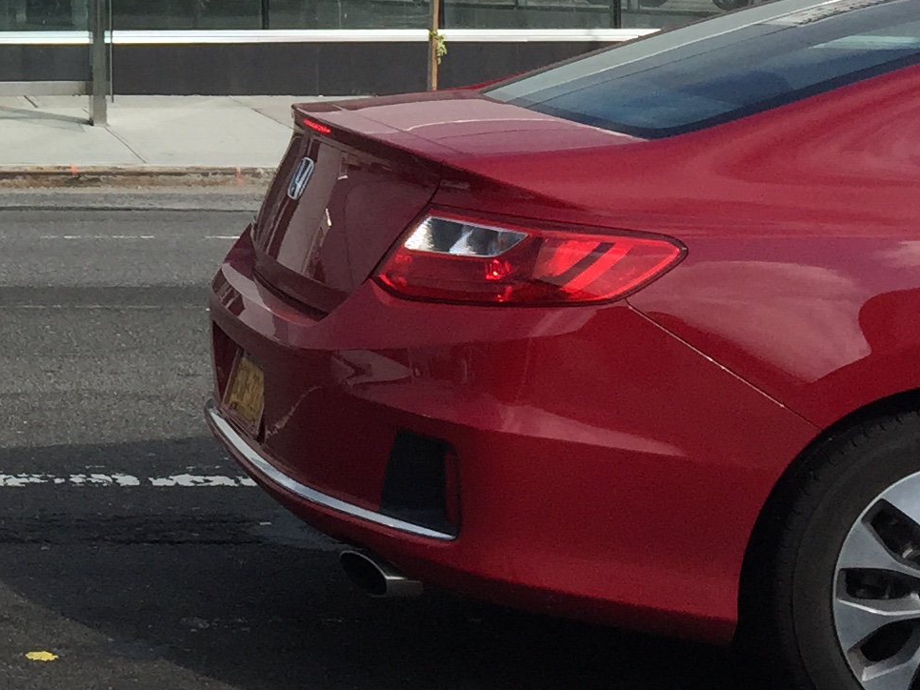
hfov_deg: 18.8
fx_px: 2604
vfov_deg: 14.4
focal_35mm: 98
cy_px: -232
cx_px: -231
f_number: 2.2
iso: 32
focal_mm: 4.15
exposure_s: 1/3300
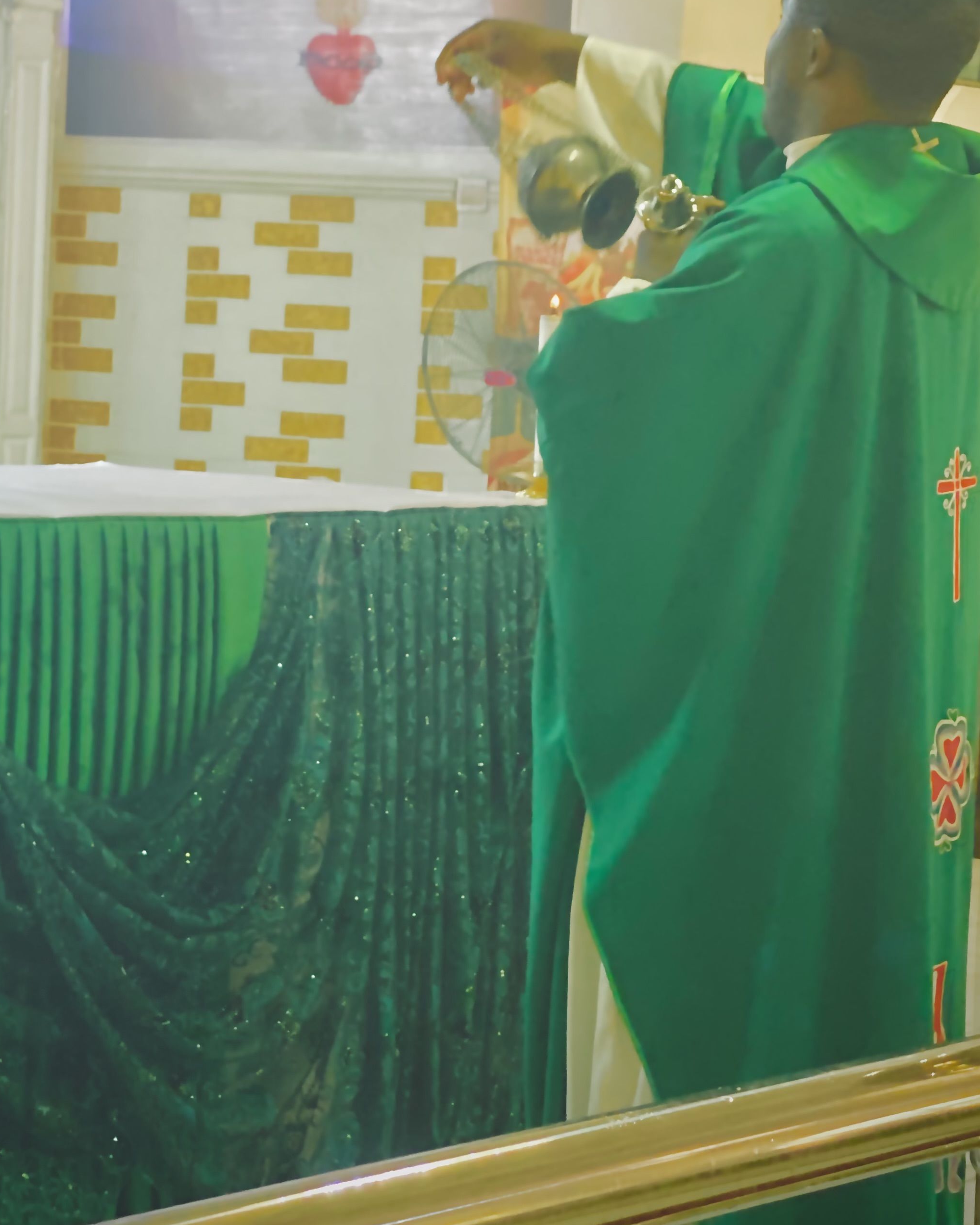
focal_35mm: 79
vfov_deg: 24.0
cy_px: 378
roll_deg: -3.0
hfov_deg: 19.4
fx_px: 2864
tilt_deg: -0.4
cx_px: 340
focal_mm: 6
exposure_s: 1/39
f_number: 2
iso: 160
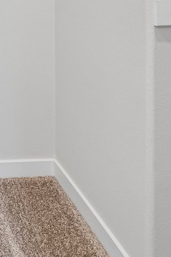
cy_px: -106
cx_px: -111
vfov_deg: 25.9
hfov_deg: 18.4
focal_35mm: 62
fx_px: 442
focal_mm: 13
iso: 400
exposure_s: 1/15
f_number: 7.1
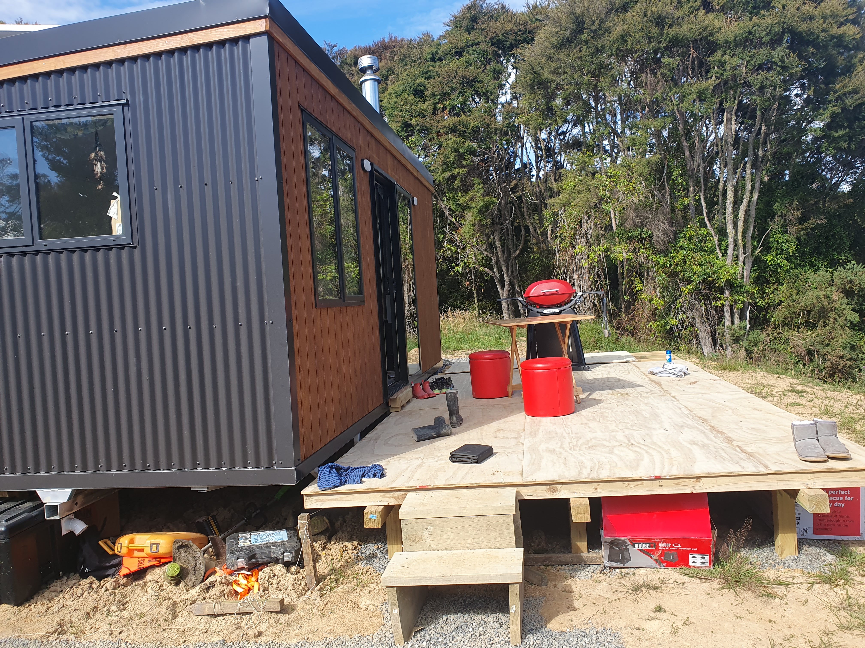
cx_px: 432
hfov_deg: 67.3
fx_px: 650
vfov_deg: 53.1
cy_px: 324
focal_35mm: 26
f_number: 2.4
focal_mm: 4.32
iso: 50
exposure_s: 1/814
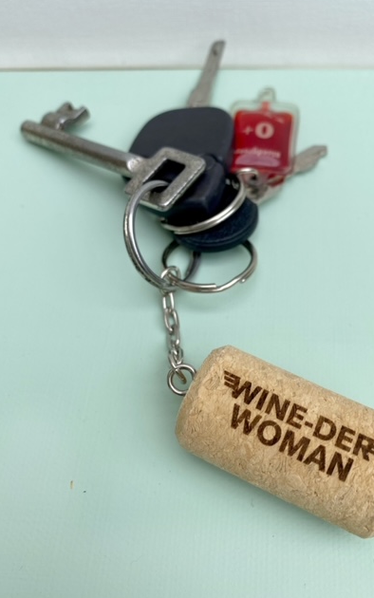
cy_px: 297
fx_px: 456
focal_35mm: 28
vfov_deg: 66.5
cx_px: 216
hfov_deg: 44.4
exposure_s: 1/1245
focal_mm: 4.25
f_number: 1.8
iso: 32
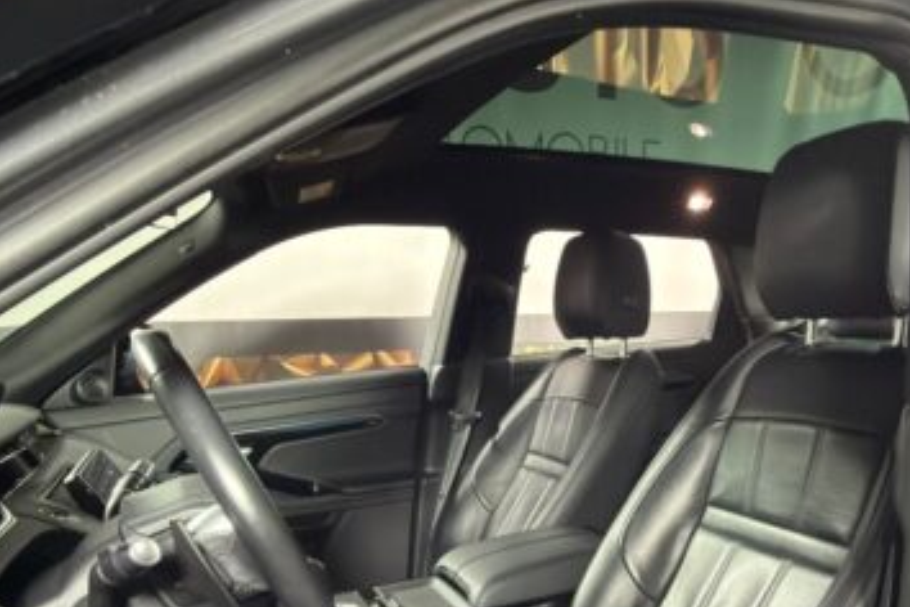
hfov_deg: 59.8
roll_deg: +1.2
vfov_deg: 38.6
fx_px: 784
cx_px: 542
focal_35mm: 31
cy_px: 575
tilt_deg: -17.6
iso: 640
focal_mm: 2.22
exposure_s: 1/17
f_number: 2.2
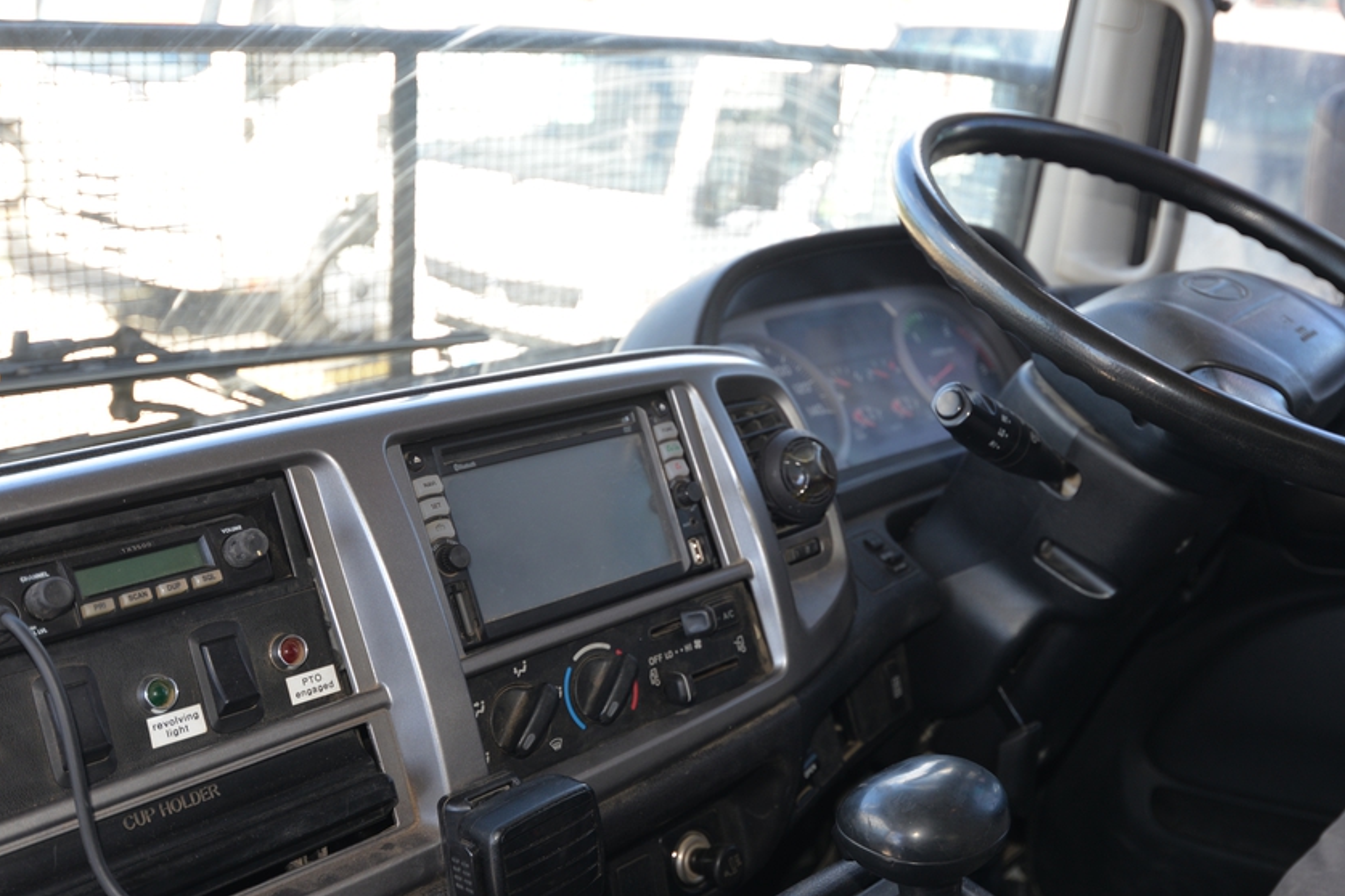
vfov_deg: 31.2
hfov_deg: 45.1
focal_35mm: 43
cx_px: 818
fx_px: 1606
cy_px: 458
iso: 320
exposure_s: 1/125
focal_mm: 35
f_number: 4.5
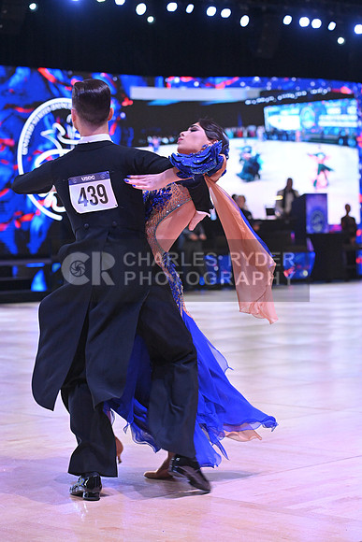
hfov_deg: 14.9
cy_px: 271
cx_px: 181
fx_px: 1387
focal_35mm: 92
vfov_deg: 22.1
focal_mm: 92
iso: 4000
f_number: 5
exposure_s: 1/400
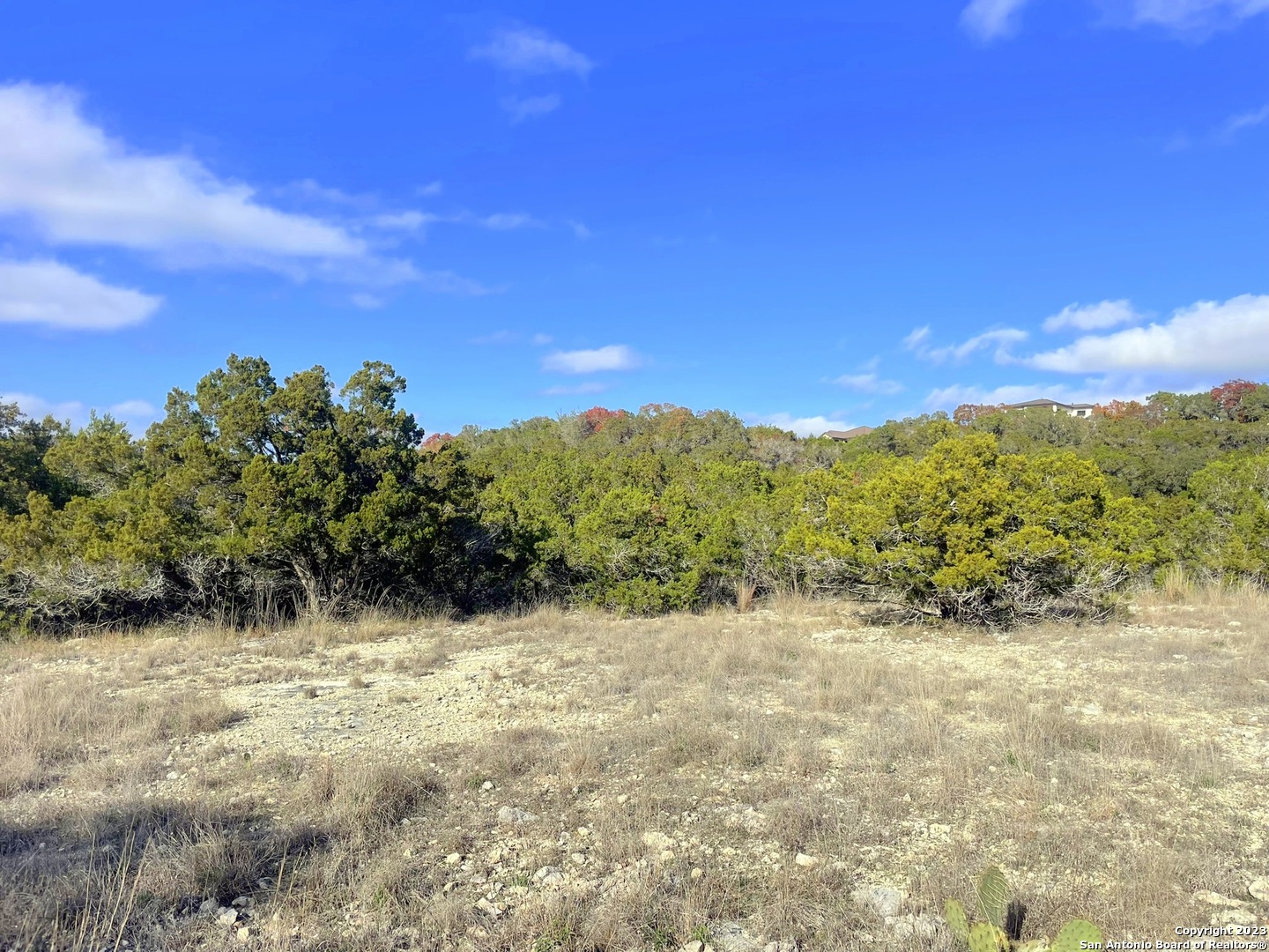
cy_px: 476
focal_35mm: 26
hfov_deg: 67.3
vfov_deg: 53.1
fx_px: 953
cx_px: 634
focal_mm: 4.2
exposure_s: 1/3401
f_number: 1.6
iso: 32
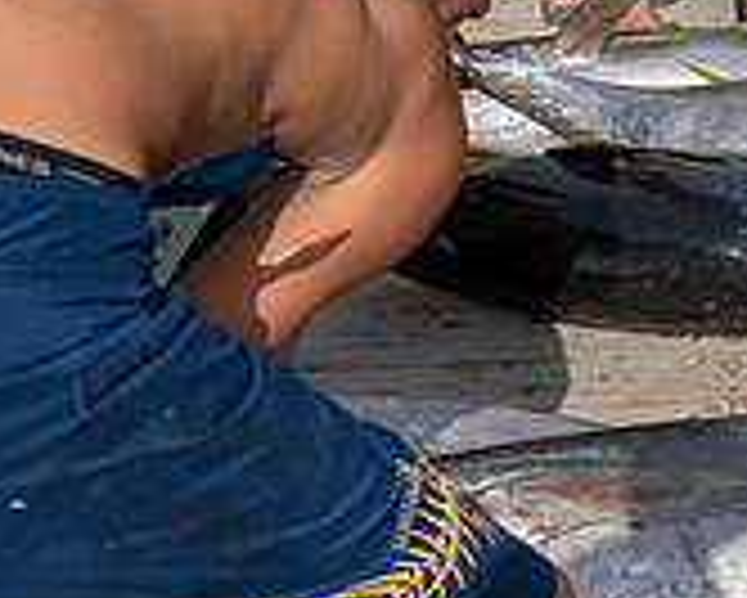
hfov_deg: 18.9
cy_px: 160
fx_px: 2035
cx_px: 1044
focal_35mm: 92
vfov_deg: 16.7
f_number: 5.6
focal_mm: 28
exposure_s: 1/1000
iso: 250
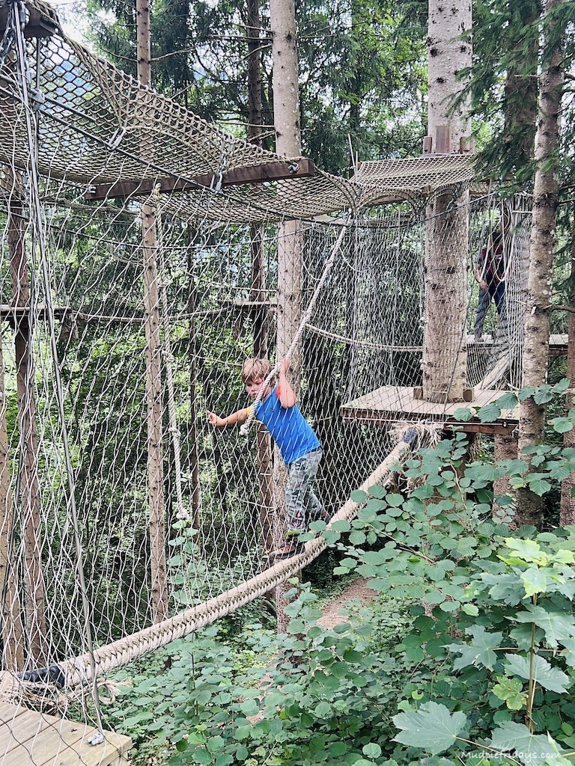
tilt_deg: -8.9
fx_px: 709
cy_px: 383
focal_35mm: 32
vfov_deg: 56.8
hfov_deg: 44.2
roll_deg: +0.0
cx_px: 288
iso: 64
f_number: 1.5
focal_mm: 5.7
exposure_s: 1/251
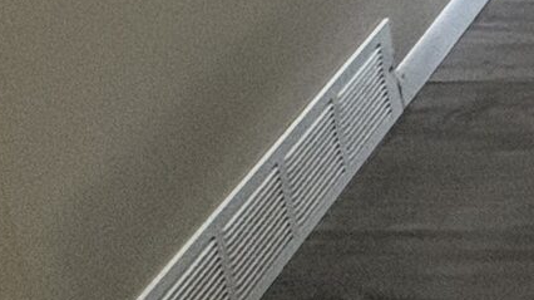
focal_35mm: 86
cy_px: -594
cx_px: 1166
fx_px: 1217
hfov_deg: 16.3
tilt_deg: -11.6
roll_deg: +0.1
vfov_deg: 10.3
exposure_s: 1/60
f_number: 2.2
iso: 320
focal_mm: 2.22
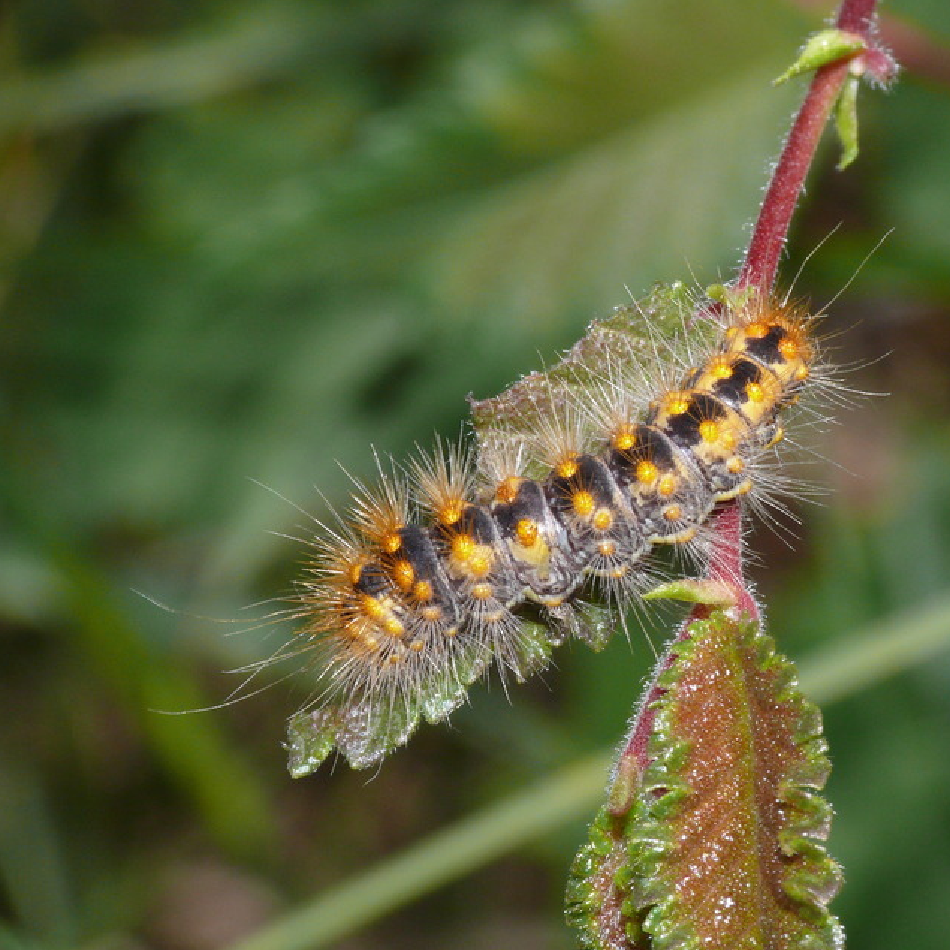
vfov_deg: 9.8
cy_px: 474
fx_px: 5527
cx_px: 623
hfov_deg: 9.8
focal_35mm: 178
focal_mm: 31.8
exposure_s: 1/500
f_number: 11
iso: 200
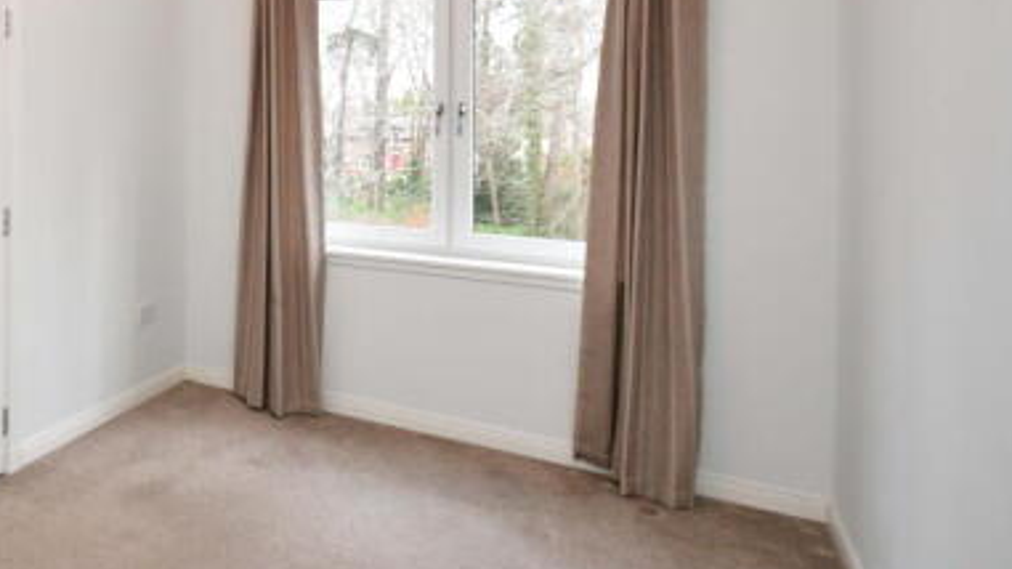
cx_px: 161
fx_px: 724
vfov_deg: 41.1
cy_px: 118
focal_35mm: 27
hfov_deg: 62.1
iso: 3200
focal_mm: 10
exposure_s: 1/60
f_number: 7.1
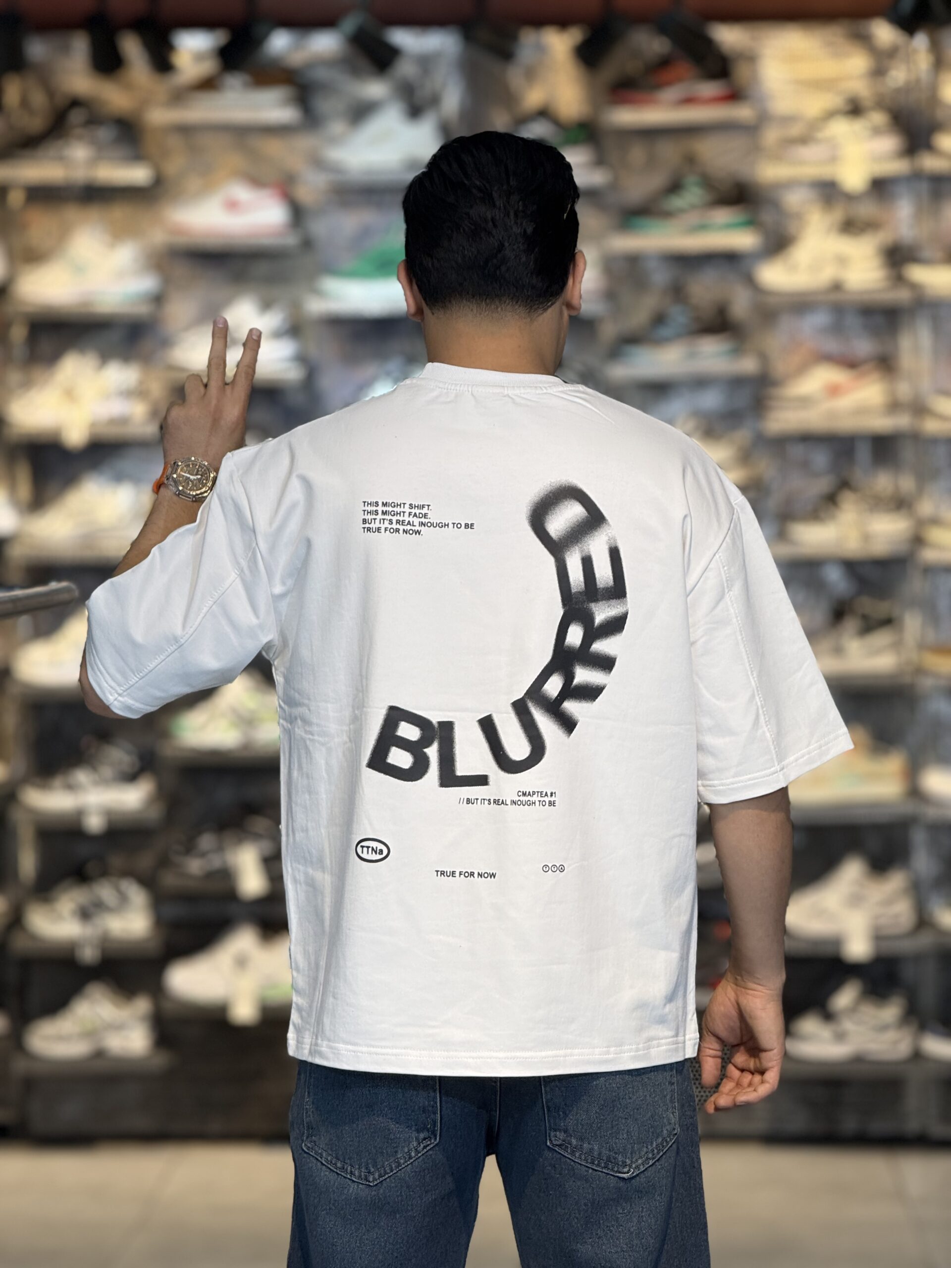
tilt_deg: -1.4
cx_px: 476
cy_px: 634
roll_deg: +0.3
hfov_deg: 12.3
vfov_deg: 16.4
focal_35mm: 120
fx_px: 4396
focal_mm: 15.66
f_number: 2.8
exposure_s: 1/100
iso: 80
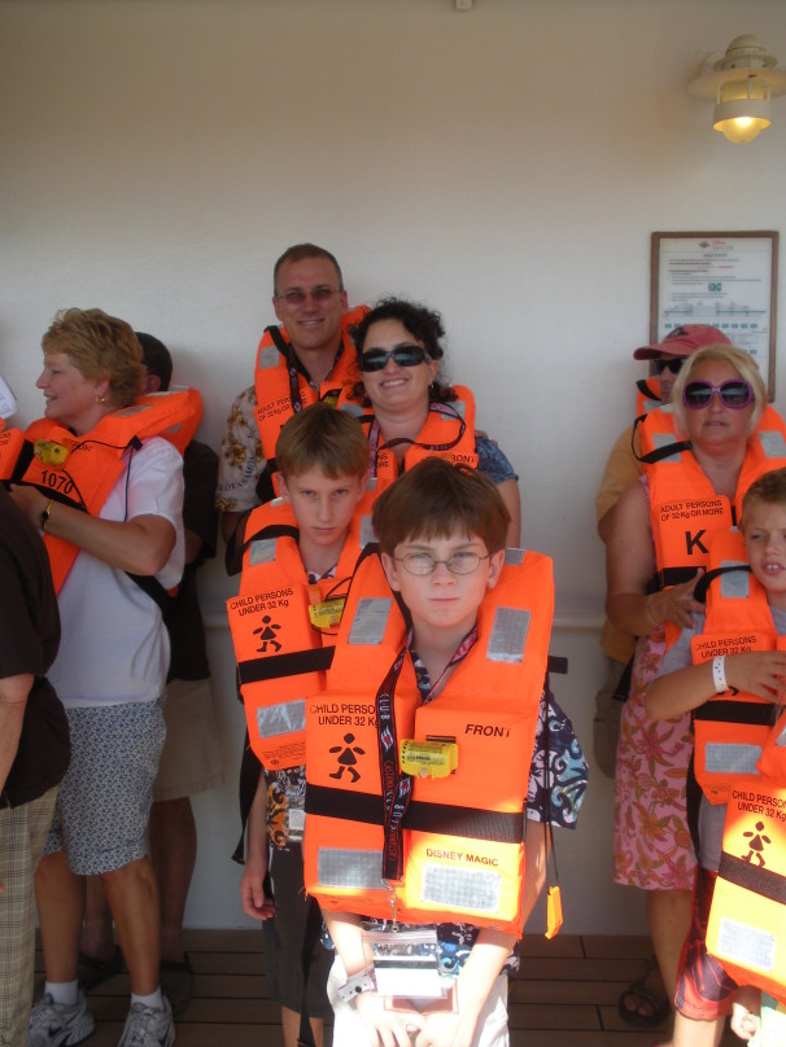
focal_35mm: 38
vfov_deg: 49.0
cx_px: 392
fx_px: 1150
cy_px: 527
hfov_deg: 37.7
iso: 64
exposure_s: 1/303
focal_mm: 6.3
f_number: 3.5
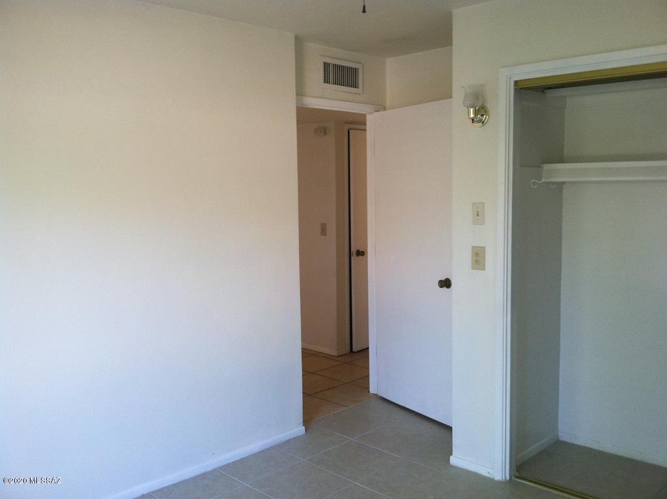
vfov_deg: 40.6
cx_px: 334
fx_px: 673
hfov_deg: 52.7
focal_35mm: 35
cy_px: 250
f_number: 2.8
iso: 100
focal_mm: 3.85
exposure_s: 1/25
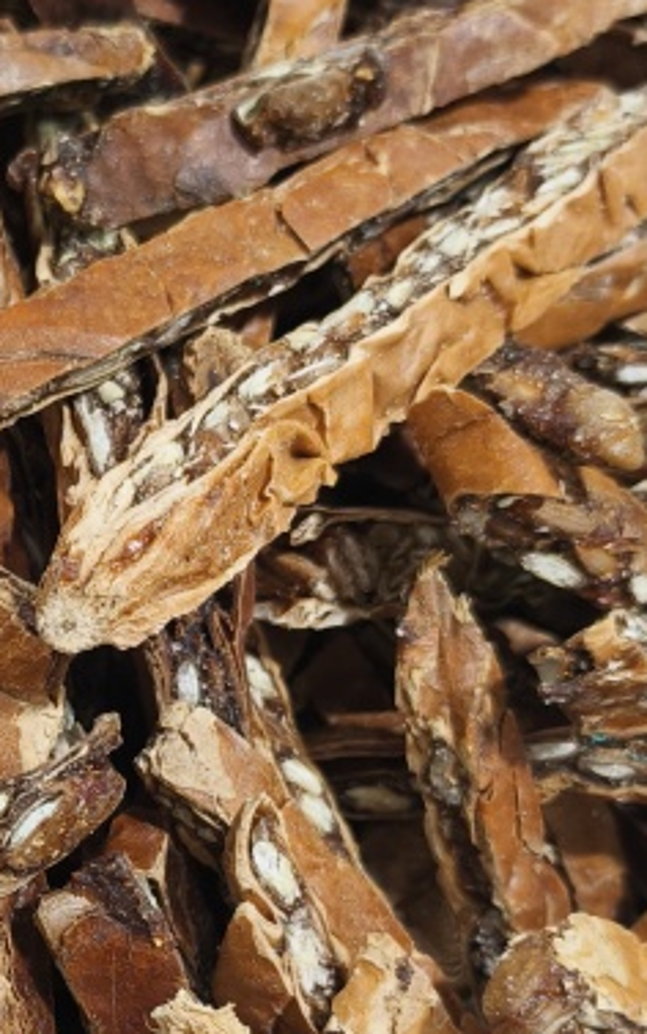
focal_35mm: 69
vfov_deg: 29.4
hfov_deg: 18.1
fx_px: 1944
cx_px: -90
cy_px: 736
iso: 125
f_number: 1.6
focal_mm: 5.84
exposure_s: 1/100
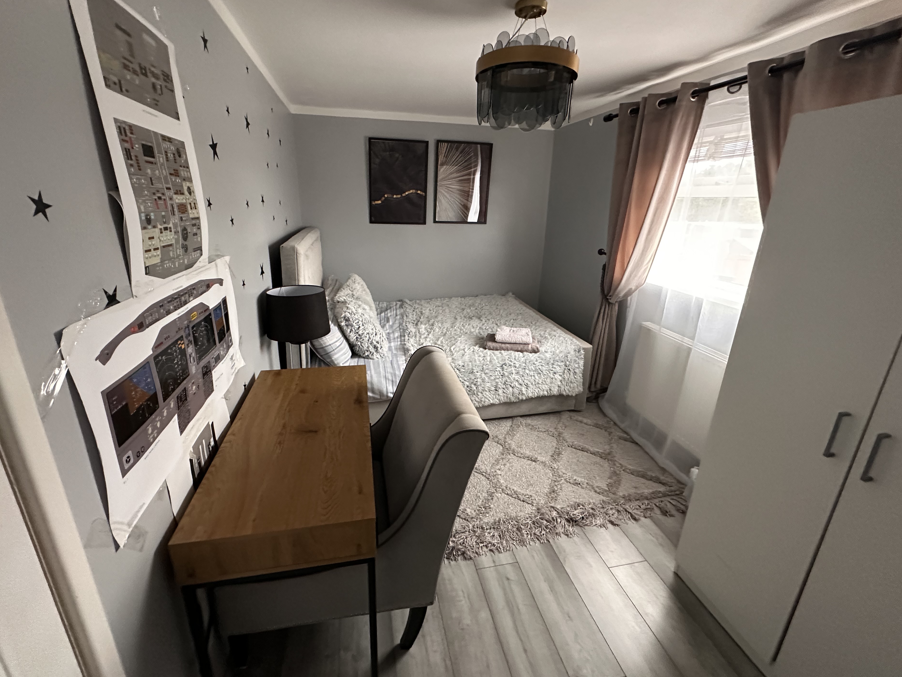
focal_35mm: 15
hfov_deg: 98.1
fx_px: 391
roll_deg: -1.3
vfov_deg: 81.7
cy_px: 319
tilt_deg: -17.4
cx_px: 432
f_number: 2.2
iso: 800
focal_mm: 2.22
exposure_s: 1/60
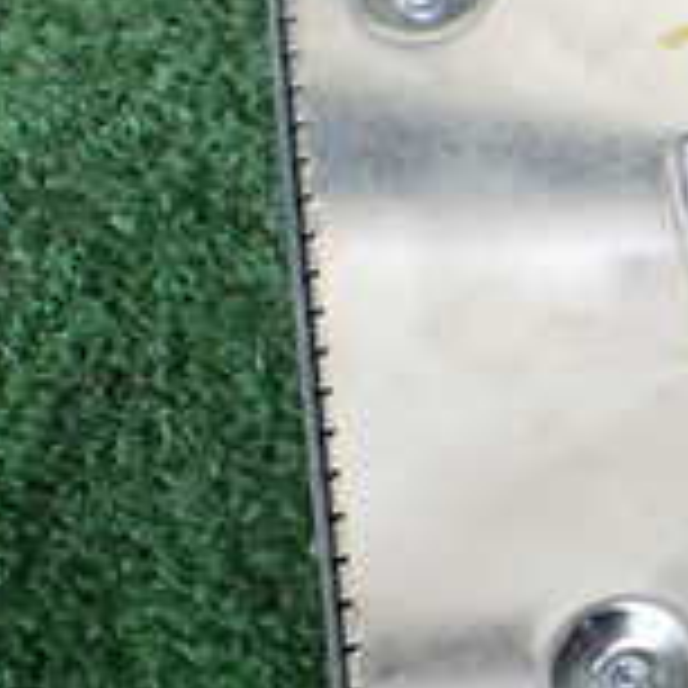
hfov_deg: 15.3
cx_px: 1070
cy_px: 486
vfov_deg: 16.7
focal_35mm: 104
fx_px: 2339
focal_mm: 5.4
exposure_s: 1/125
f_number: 2.3
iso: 125
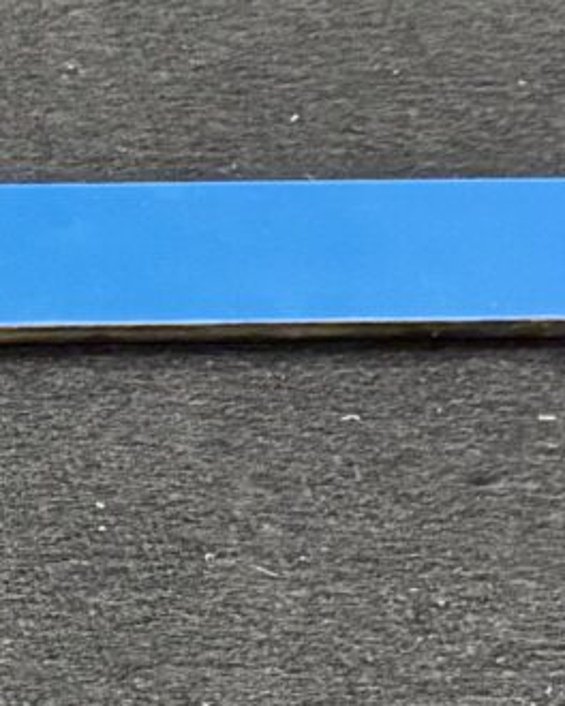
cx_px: -1010
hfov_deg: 7.1
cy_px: 323
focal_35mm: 197
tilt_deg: -40.7
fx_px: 4118
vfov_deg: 9.8
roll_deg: -2.4
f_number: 1.6
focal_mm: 5.96
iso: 500
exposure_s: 1/60
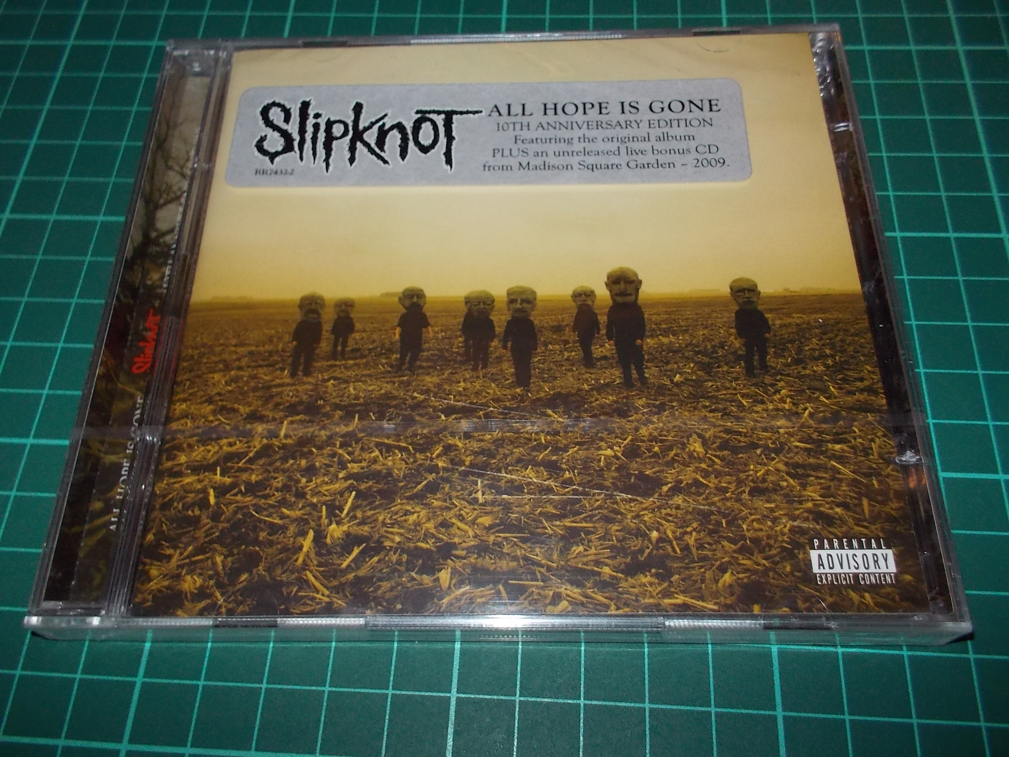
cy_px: 378
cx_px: 504
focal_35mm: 29
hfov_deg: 61.7
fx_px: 845
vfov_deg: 48.2
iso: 200
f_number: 3.3
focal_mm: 4.1
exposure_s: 1/30
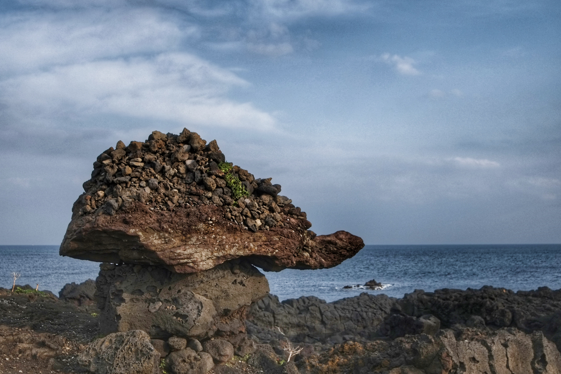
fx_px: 763
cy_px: 187
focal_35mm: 49
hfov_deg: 40.3
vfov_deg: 27.5
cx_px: 280
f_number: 4.5
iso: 100
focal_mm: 32.9
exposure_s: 1/1500
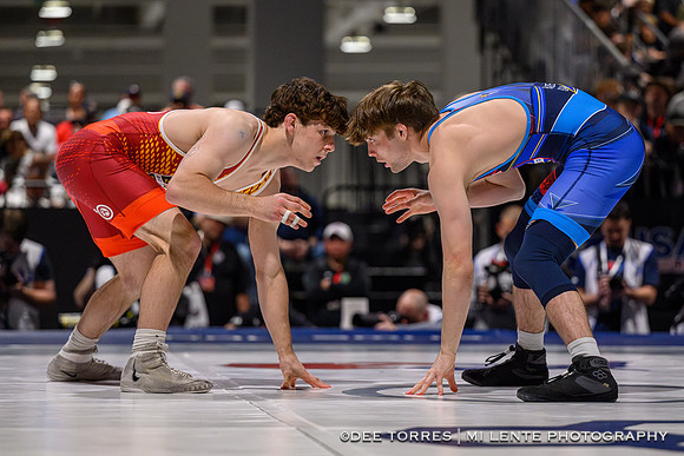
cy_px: 226
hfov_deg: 14.7
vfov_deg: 9.9
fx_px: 2643
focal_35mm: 139
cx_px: 383
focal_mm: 110
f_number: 2.8
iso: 7200
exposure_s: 1/800
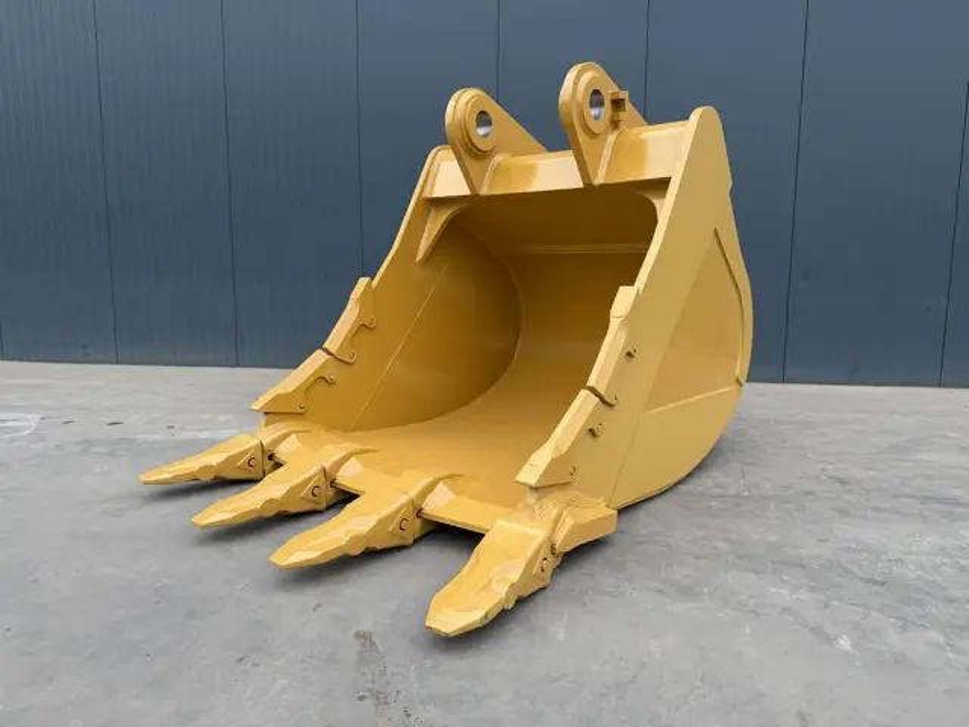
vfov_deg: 56.8
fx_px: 672
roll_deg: -0.2
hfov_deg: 71.6
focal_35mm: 24
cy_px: 364
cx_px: 484
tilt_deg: -7.6
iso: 64
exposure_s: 1/178
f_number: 1.78
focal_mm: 6.76
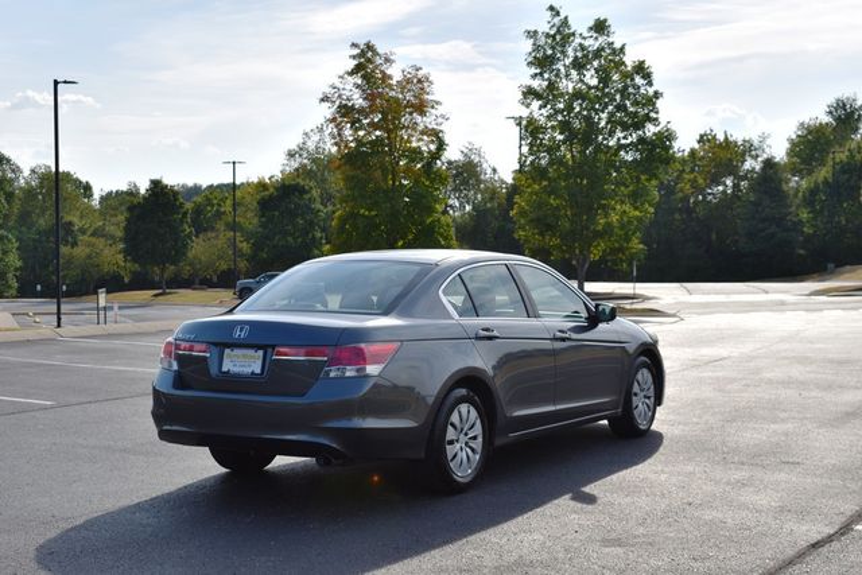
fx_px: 1293
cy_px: 288
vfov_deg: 25.1
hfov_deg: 36.9
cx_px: 431
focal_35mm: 54
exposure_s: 1/320
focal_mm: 36
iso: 100
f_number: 9
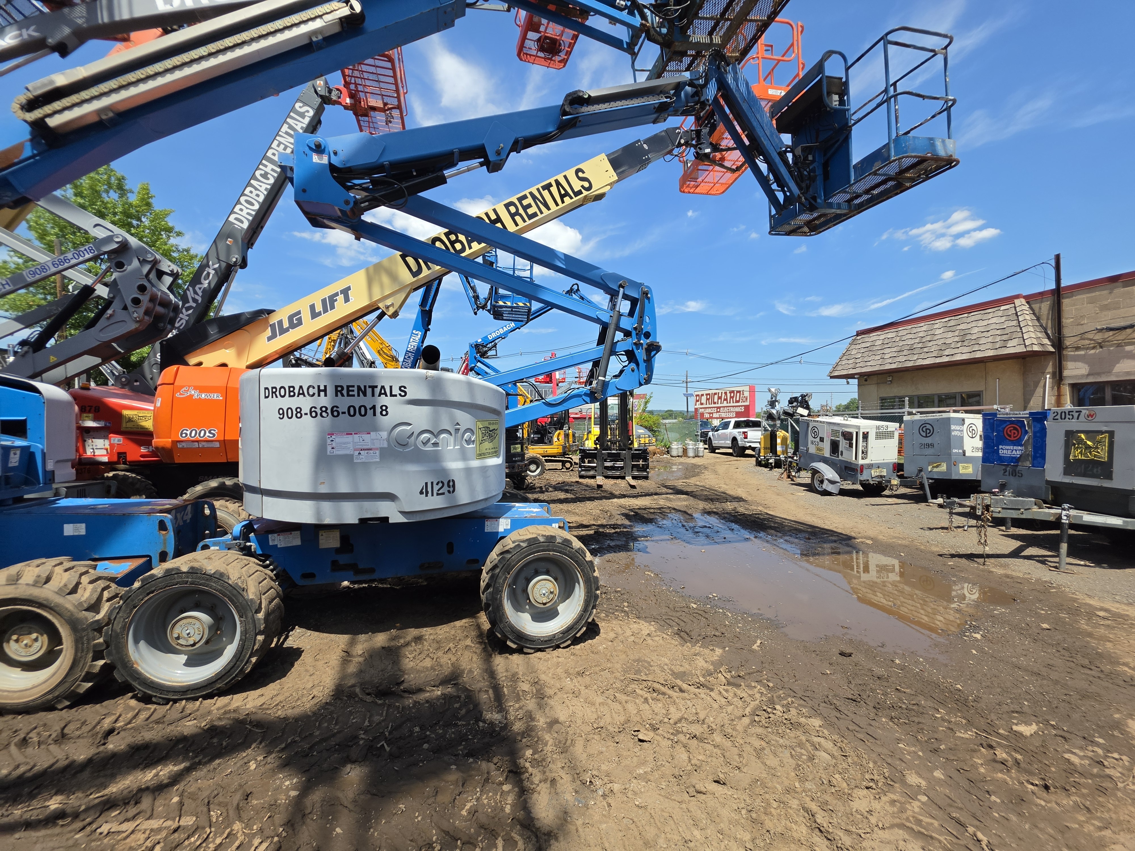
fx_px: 426
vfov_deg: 89.9
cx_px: 568
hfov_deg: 106.2
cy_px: 426
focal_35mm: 13
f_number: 1.9
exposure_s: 1/1290
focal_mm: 2.2
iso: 32
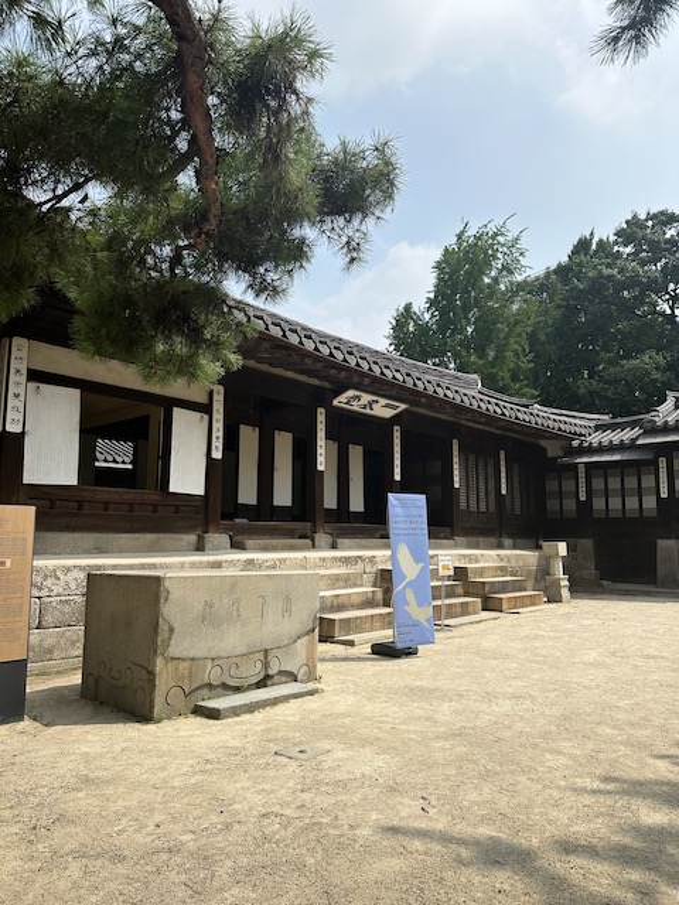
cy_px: 452
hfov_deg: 56.8
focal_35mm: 24
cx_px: 340
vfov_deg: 71.6
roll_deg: -2.4
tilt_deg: +8.1
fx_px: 628
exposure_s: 1/6623
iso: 80
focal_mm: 6.86
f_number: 1.78
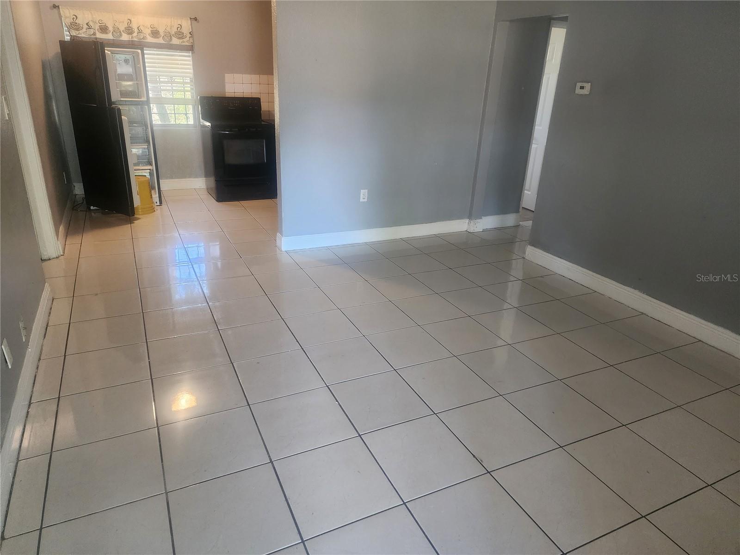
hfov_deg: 73.9
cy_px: 278
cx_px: 370
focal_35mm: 23
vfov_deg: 58.9
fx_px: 492
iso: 800
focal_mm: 6.4
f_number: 1.8
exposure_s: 1/120
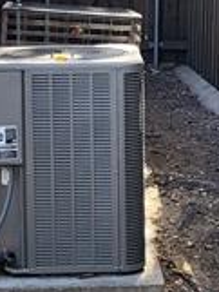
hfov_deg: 12.0
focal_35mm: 124
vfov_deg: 15.8
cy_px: 83
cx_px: 109
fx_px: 1045
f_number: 1.8
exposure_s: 1/319
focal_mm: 4.25
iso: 50
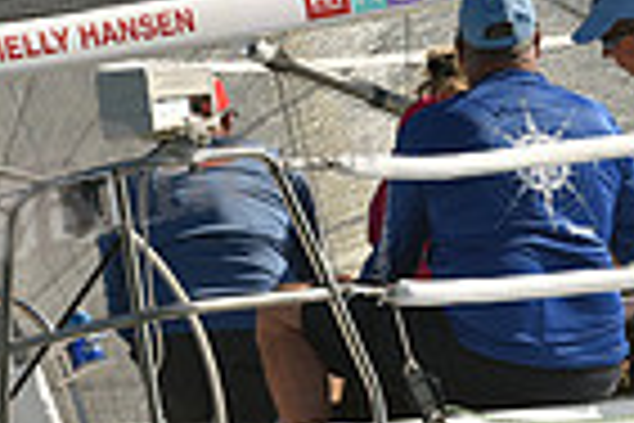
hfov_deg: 2.5
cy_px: 385
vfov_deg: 1.7
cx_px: 612
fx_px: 14510
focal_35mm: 824
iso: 400
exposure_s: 1/1250
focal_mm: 200
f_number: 10
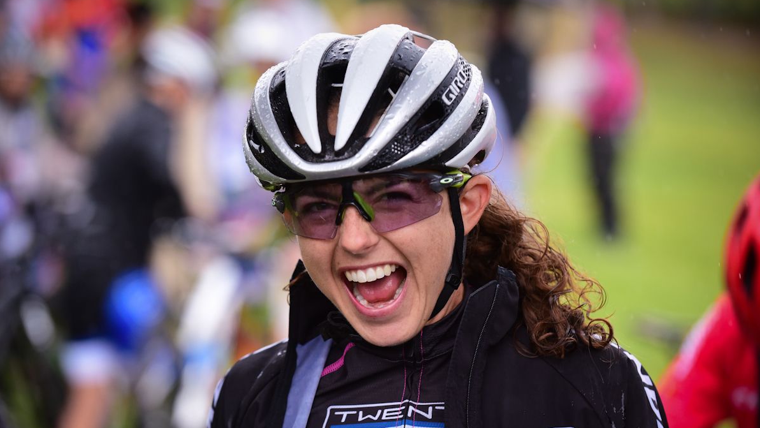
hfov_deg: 15.7
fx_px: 2761
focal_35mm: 137
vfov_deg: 8.9
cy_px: 247
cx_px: 382
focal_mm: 130
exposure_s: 1/1000
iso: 1600
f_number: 2.8
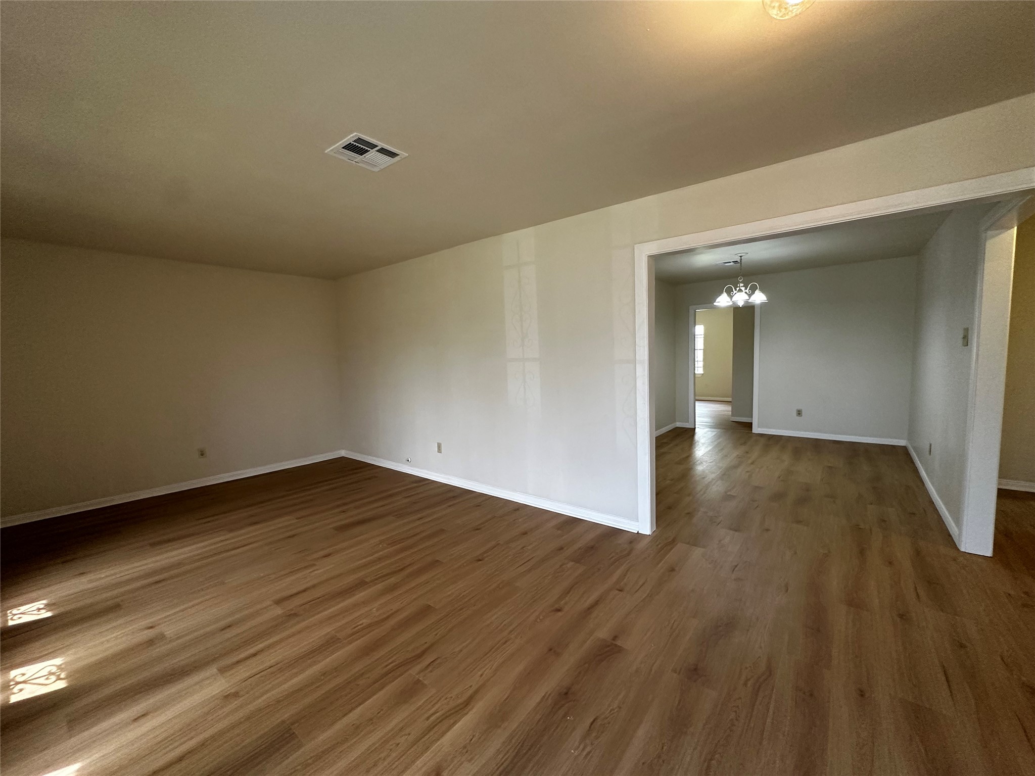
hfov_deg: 102.1
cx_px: 518
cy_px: 388
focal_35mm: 14
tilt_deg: -4.4
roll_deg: +1.5
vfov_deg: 85.7
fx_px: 419
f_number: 2.2
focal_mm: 2.22
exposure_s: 1/120
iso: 250
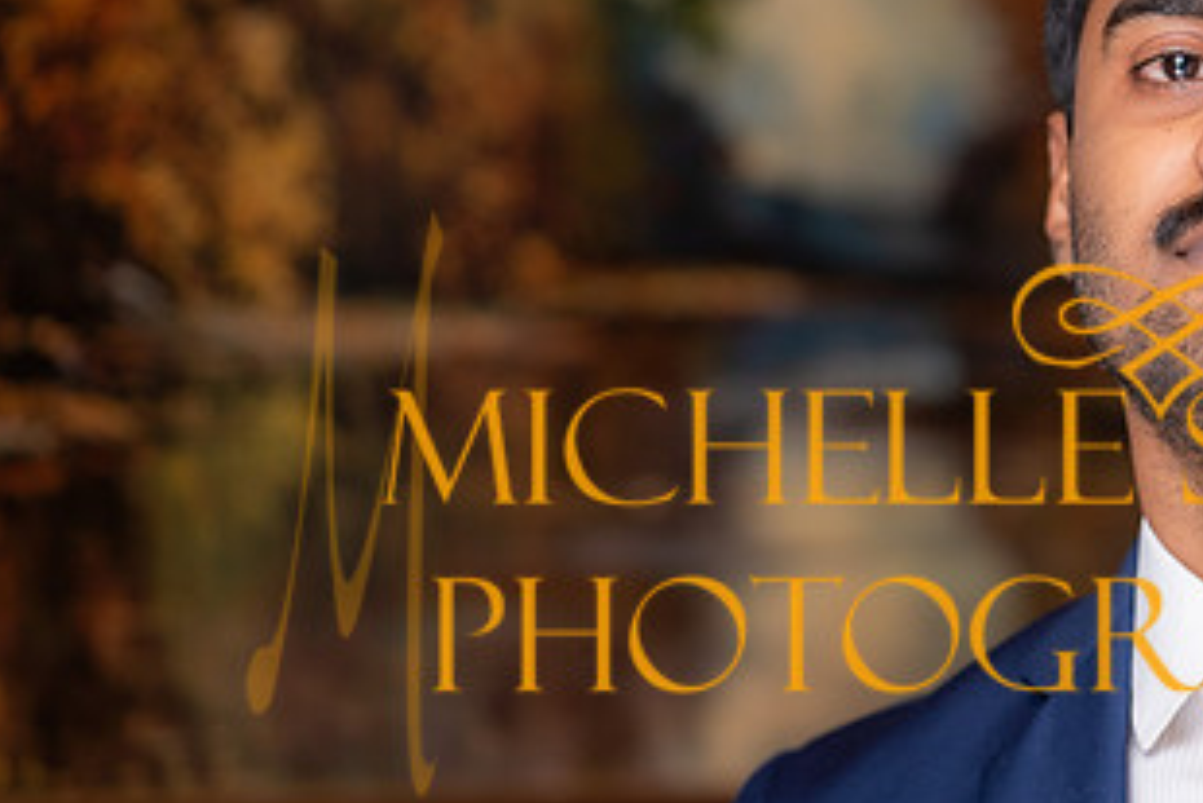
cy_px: 173
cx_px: 947
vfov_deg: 8.6
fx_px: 5315
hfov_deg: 12.9
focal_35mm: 159
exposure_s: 1/125
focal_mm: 85
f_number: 2
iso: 100
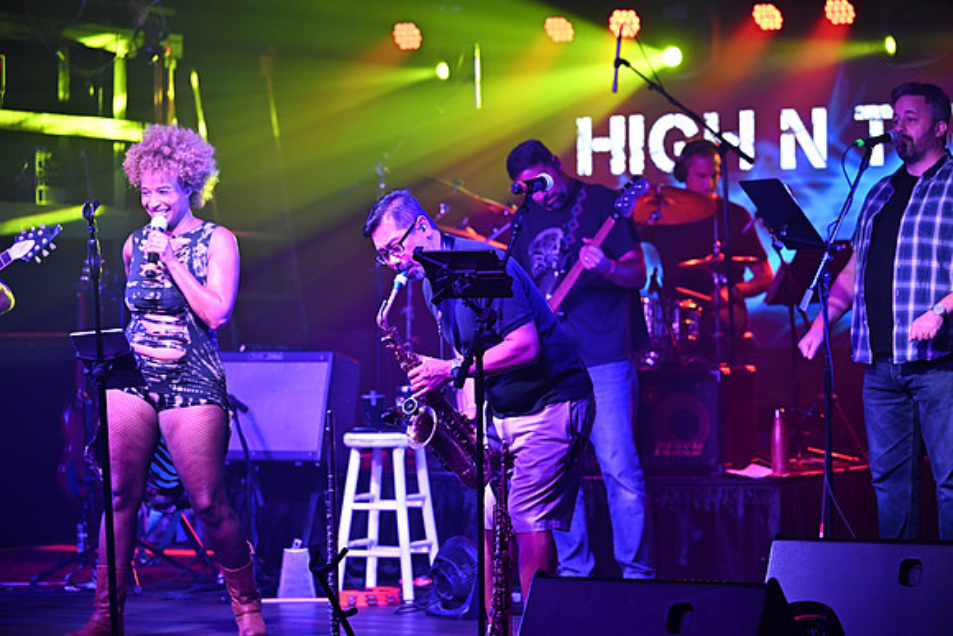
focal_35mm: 110
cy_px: 318
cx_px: 476
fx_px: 2912
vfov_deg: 12.5
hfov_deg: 18.6
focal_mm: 110
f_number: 2.8
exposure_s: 1/400
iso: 2000
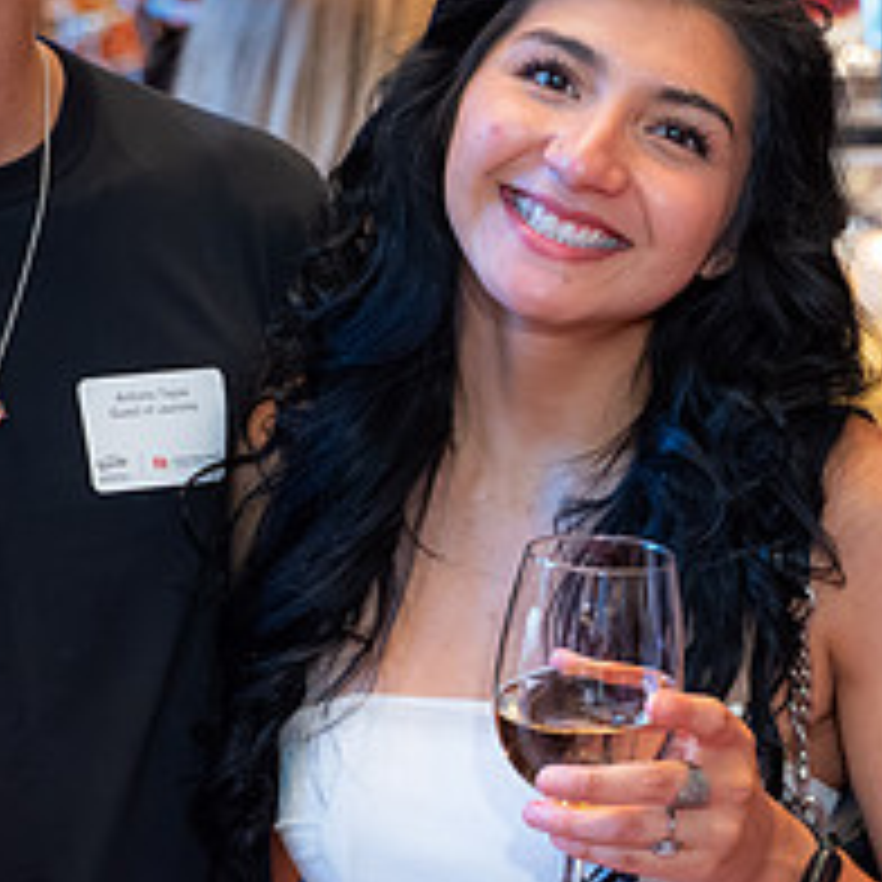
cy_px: 347
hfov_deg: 14.5
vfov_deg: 14.5
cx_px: 637
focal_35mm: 120
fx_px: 3459
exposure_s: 1/125
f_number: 3.2
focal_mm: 40
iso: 2000
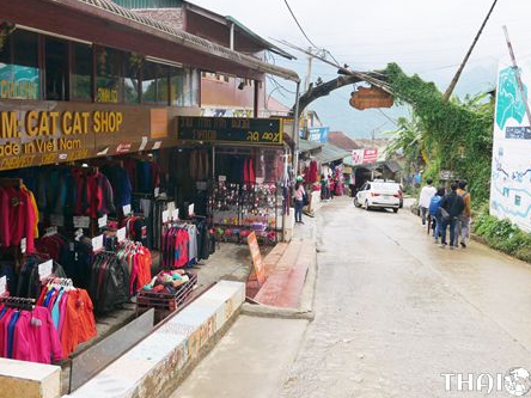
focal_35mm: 36
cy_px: 182
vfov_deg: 39.6
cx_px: 271
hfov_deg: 51.4
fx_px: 552
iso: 200
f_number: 6.3
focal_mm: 16
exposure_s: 1/320
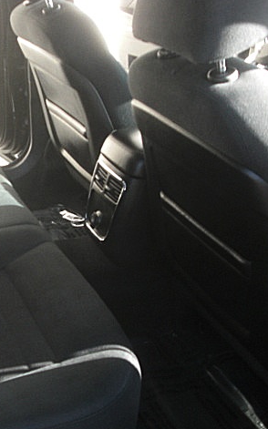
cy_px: 217
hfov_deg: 20.4
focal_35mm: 62
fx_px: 725
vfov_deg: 33.0
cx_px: 15
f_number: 3.1
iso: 200
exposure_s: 1/125
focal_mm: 7.6
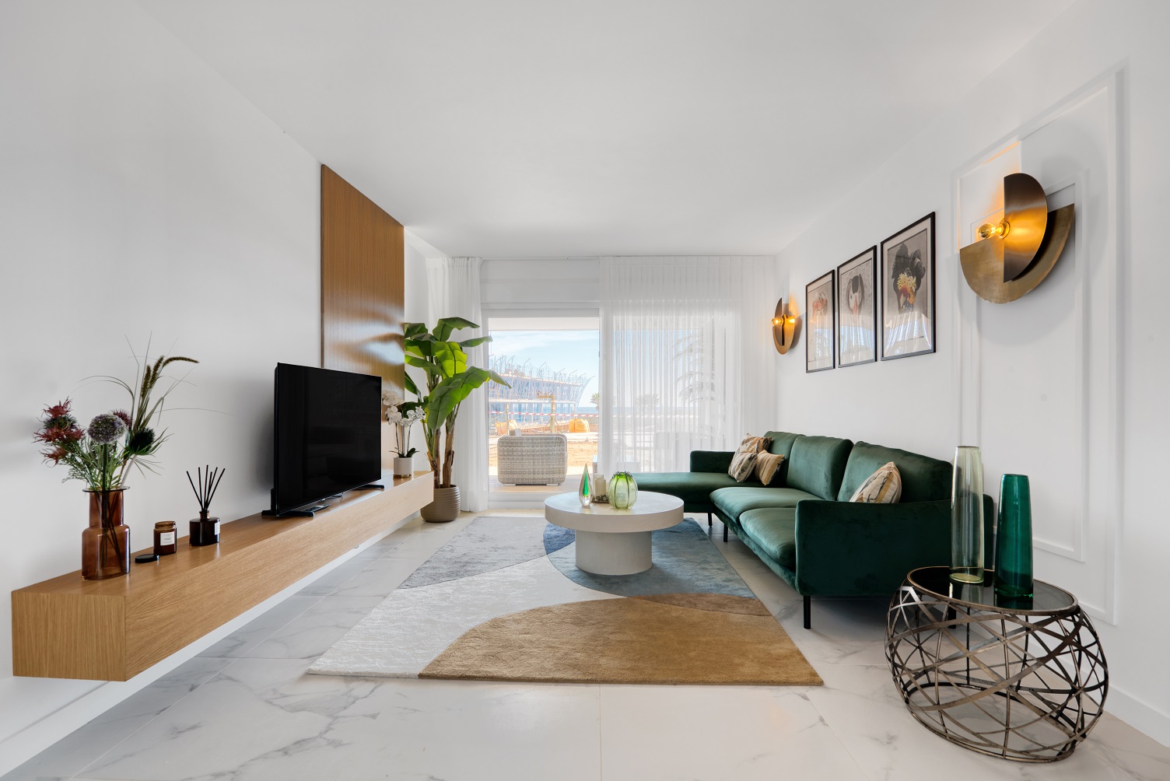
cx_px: 585
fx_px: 520
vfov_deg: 73.8
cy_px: 390
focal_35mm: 16
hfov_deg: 96.7
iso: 100
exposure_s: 1/15
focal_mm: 16
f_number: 10
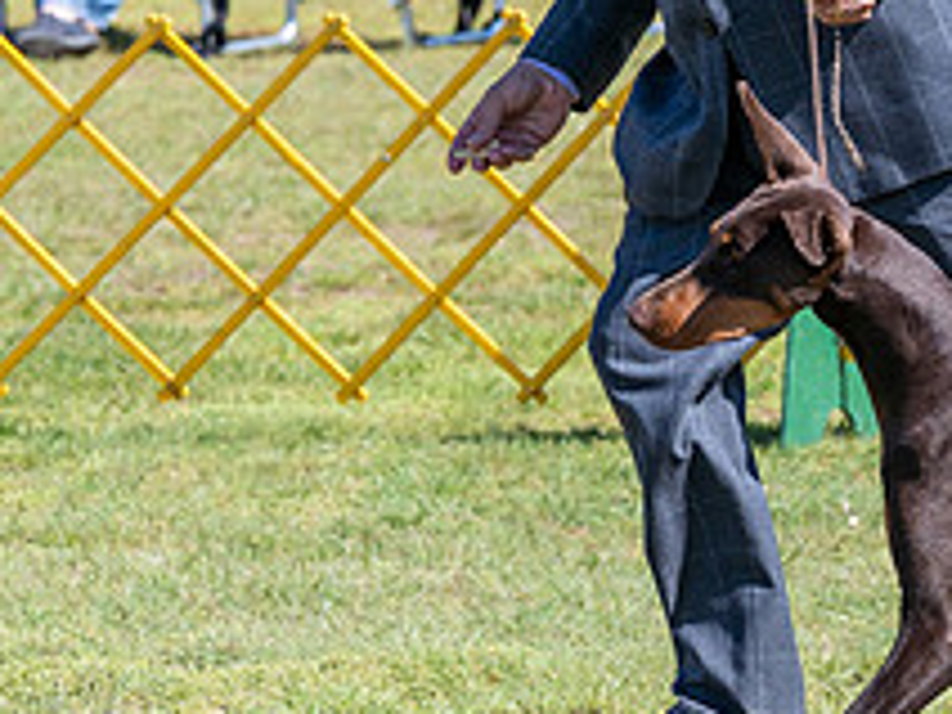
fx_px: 11606
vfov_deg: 3.5
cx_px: 947
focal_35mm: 422
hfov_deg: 4.7
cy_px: 22
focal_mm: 138
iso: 400
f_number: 6.3
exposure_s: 1/1250
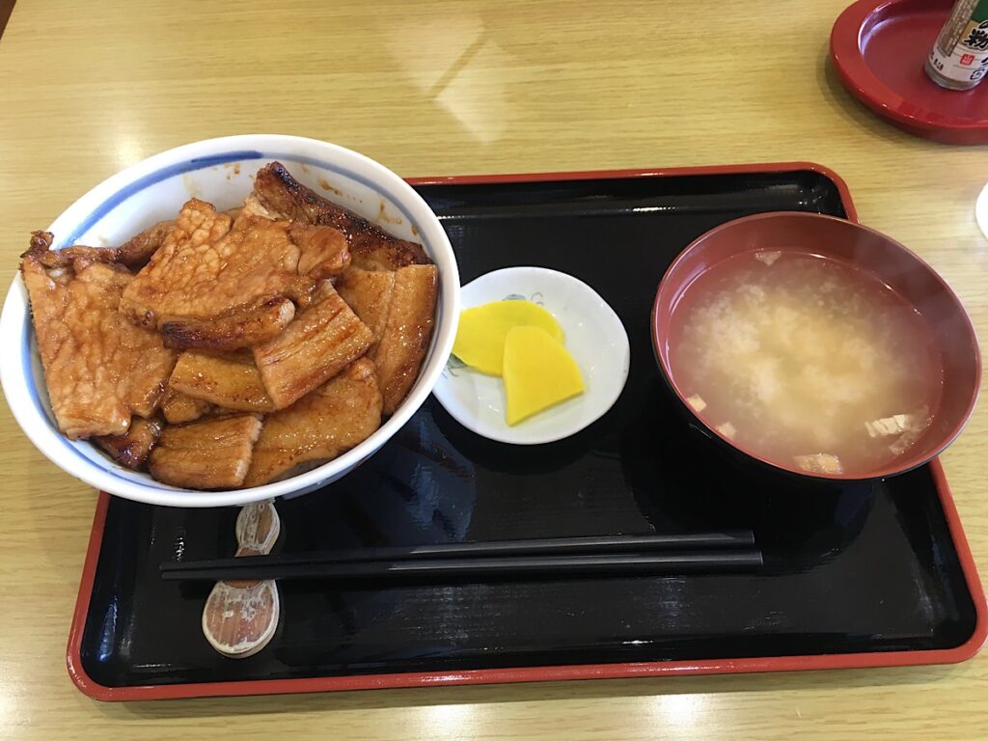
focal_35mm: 29
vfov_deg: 48.2
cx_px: 494
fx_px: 828
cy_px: 370
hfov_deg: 61.7
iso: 64
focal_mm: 4.15
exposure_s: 1/30
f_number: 2.2
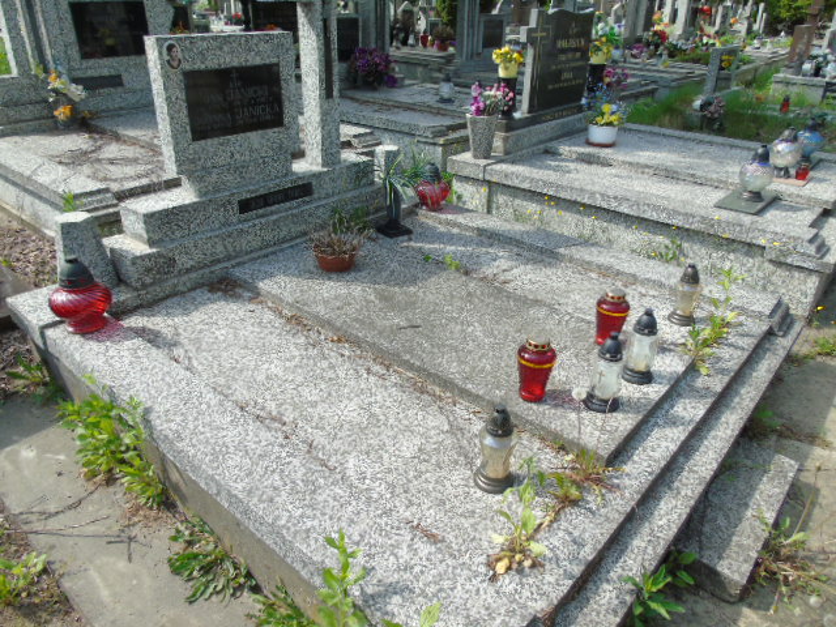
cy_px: 314
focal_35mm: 25
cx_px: 418
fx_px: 604
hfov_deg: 69.4
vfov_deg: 54.9
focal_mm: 4.4
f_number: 3.4
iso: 80
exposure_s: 1/320
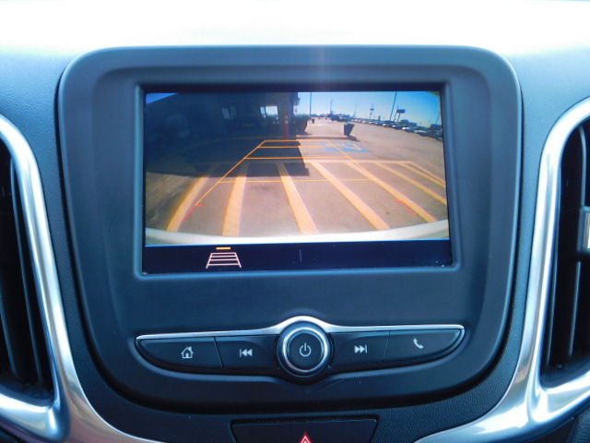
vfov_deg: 39.7
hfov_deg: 51.4
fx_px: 614
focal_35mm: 36
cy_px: 222
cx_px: 295
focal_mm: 6.3
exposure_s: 1/40
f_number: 3.5
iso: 125
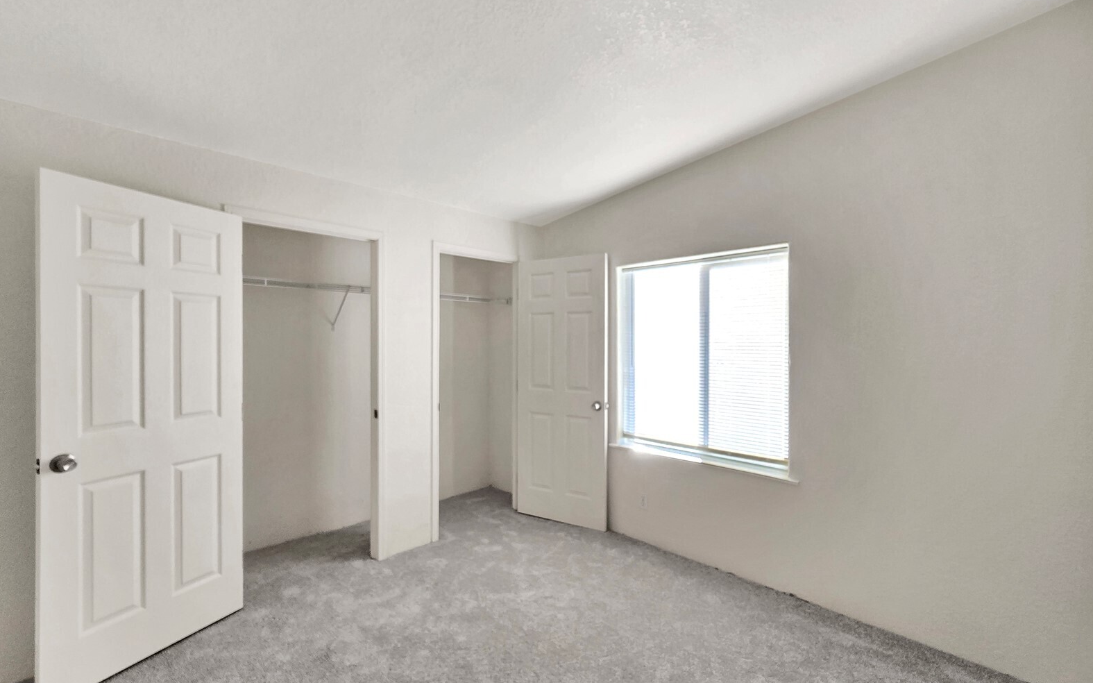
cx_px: 548
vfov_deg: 78.6
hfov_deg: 105.3
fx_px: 417
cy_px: 328
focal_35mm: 14
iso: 80
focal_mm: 2.2
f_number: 2.2
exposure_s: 1/120
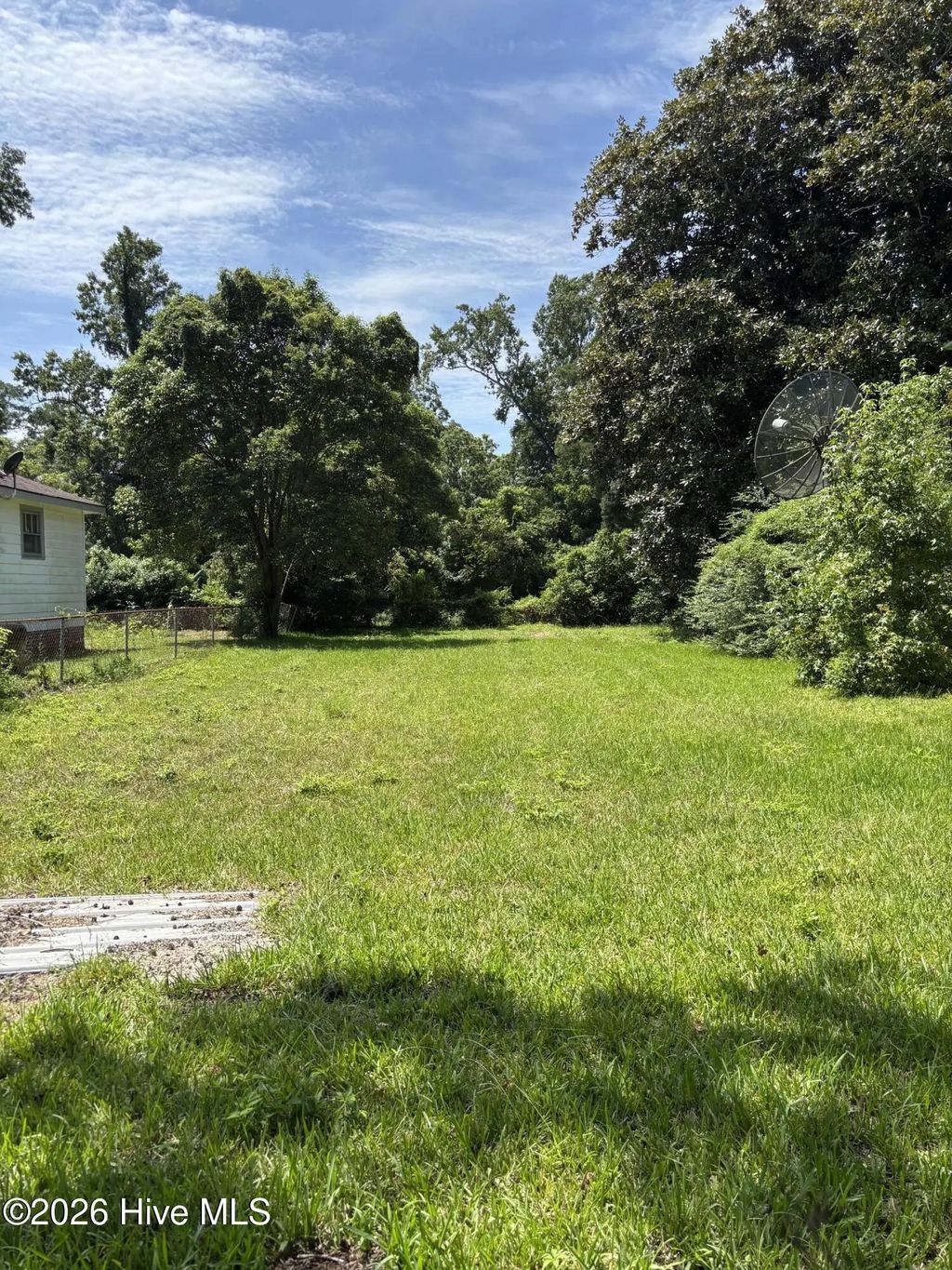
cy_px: 635
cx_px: 476
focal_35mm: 26
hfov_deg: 53.1
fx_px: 953
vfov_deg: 67.3
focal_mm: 5.96
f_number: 1.6
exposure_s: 1/1912
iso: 50
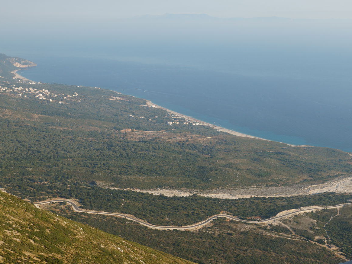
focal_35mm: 57
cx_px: 233
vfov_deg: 25.6
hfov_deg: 33.5
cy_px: 108
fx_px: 580
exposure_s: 1/100
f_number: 11
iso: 100
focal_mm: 24
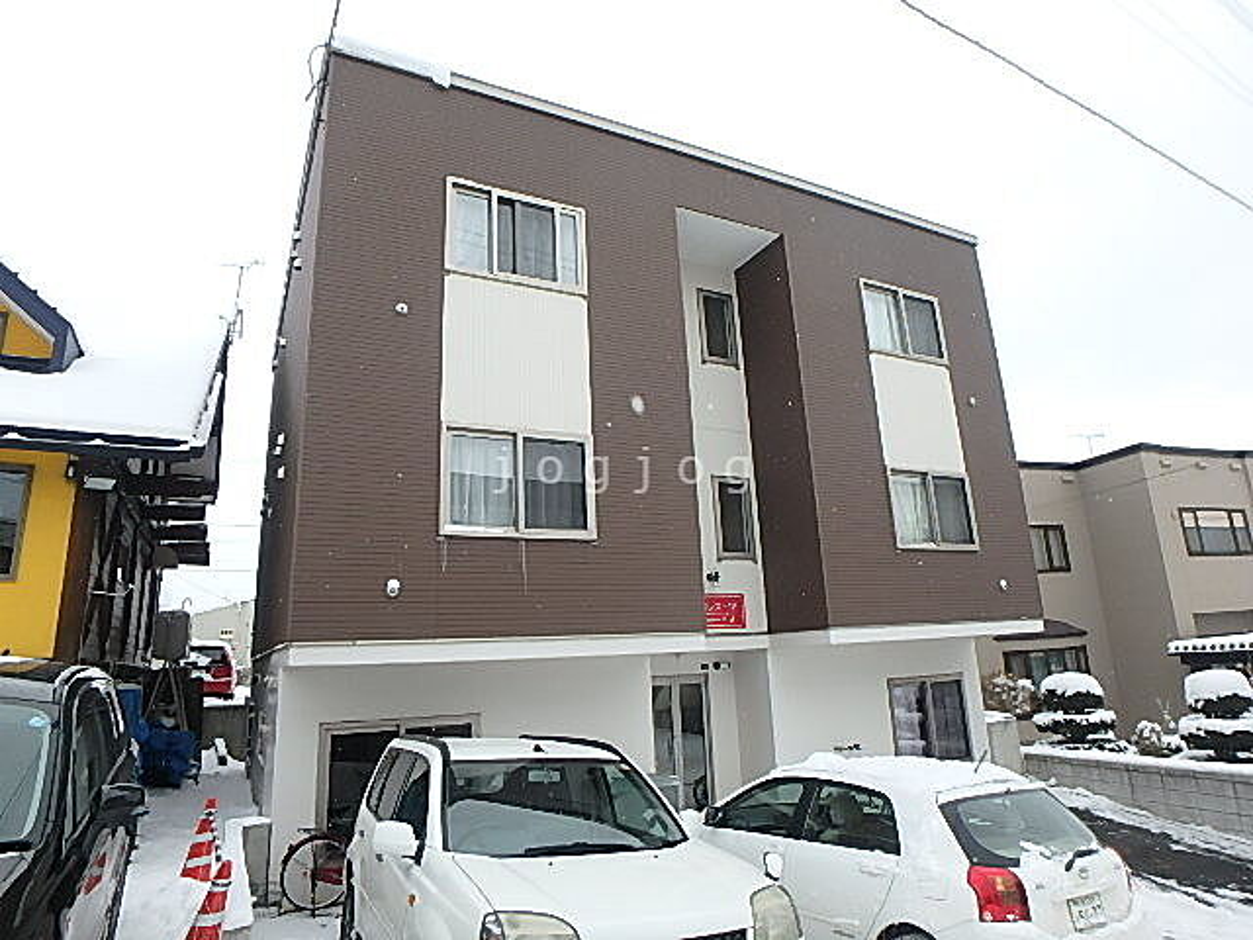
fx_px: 760
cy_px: 470
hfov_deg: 79.0
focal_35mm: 21
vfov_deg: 63.4
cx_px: 626
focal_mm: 3.7
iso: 125
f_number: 3.5
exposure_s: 1/400
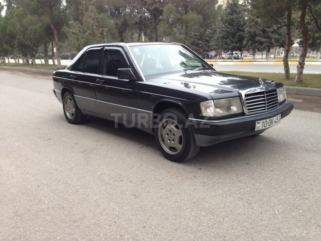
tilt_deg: -11.2
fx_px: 306
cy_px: 120
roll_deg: +0.2
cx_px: 160
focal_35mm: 33
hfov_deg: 55.4
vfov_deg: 42.9
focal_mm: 4.12
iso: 50
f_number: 2.4
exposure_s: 1/60
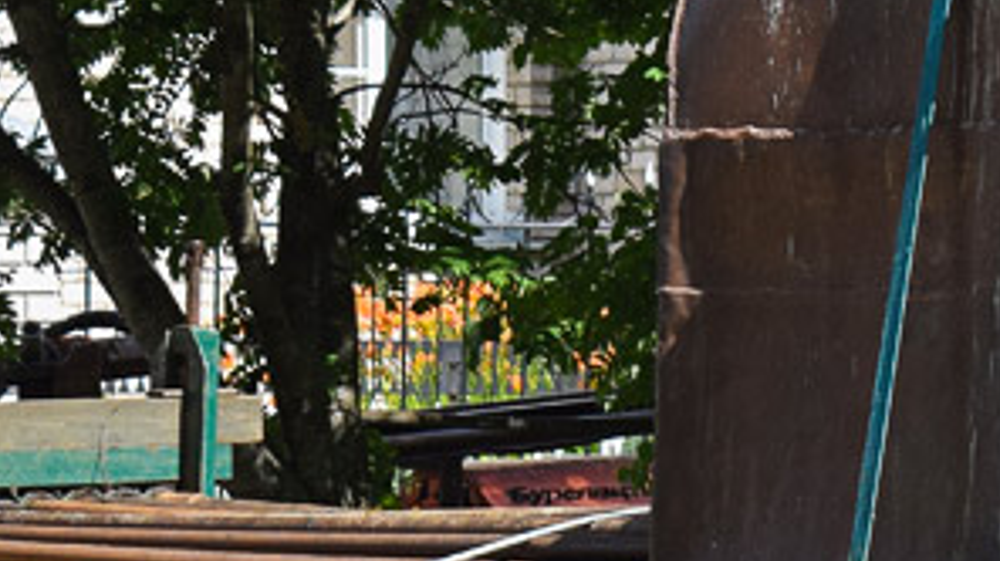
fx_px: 8453
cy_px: 524
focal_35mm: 319
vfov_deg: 3.8
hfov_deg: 6.8
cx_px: 929
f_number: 5.6
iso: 200
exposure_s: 1/500
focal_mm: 50
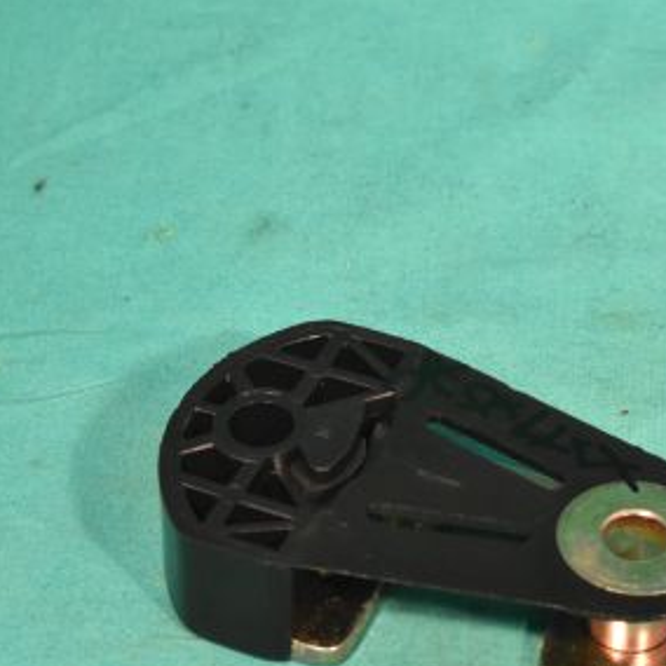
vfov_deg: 11.8
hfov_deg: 11.8
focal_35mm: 148
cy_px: 457
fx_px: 3219
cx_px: 394
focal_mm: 55
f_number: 13
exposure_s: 1/100
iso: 2500
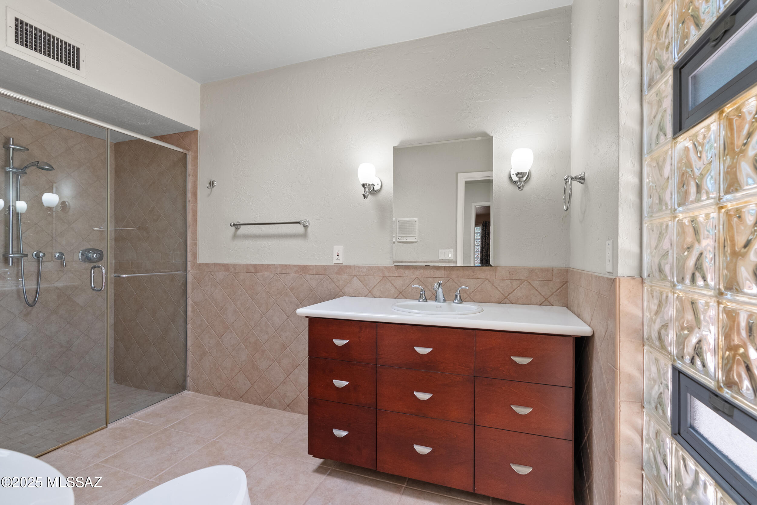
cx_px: 378
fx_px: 337
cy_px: 252
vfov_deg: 73.8
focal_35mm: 16
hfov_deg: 96.7
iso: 400
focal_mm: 16
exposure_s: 1/4
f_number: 8
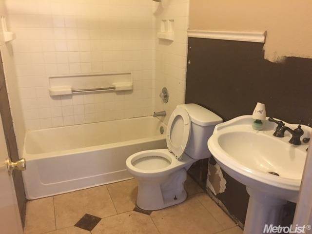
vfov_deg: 48.2
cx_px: 156
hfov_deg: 61.7
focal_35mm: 29
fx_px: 261
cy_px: 117
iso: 100
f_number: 2.2
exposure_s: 1/4
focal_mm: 4.15
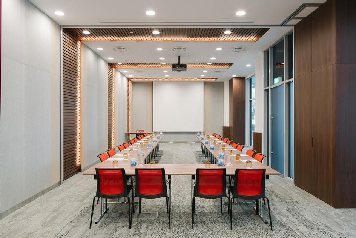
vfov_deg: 53.2
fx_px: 238
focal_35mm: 24
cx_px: 178
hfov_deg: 73.7
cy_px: 119
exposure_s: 1.3
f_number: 11
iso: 100
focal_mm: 24
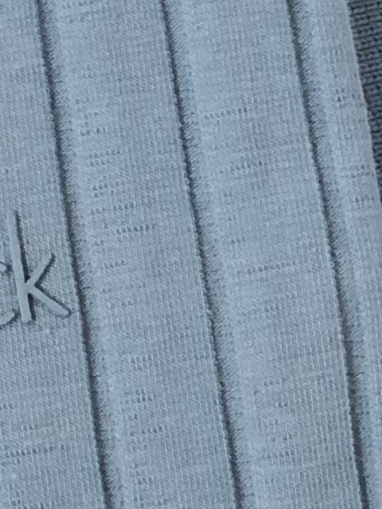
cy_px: -59
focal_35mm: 337
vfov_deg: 5.9
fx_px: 4955
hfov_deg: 4.3
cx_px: -735
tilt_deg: -80.7
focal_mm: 6
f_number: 2.4
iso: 25
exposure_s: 1/60
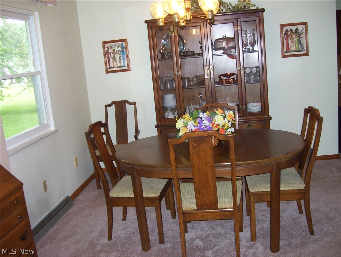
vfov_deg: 39.7
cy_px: 128
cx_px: 170
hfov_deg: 51.3
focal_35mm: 36
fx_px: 355
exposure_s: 1/60
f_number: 2.7
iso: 160
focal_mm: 6
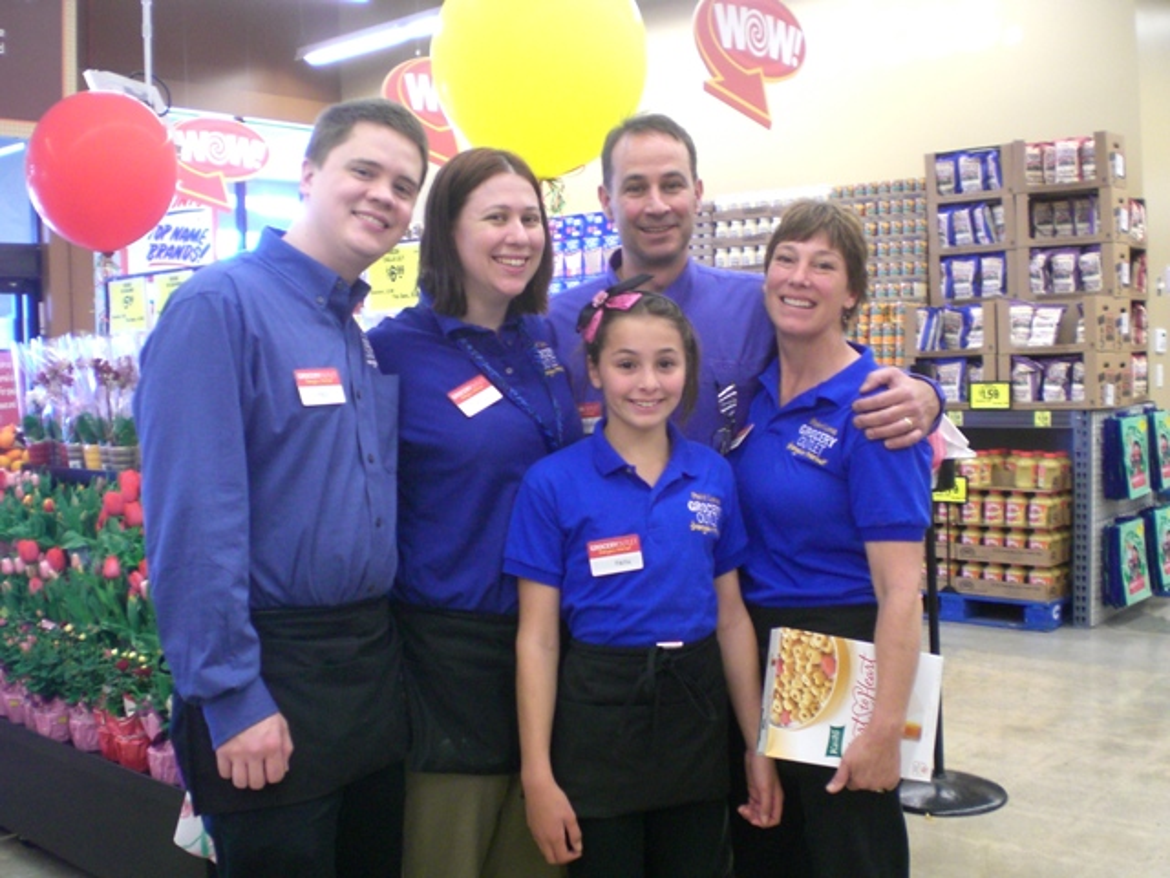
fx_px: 1284
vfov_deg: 37.7
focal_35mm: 38
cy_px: 439
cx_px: 585
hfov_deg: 49.0
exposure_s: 1/25
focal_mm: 6.3
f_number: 3.1
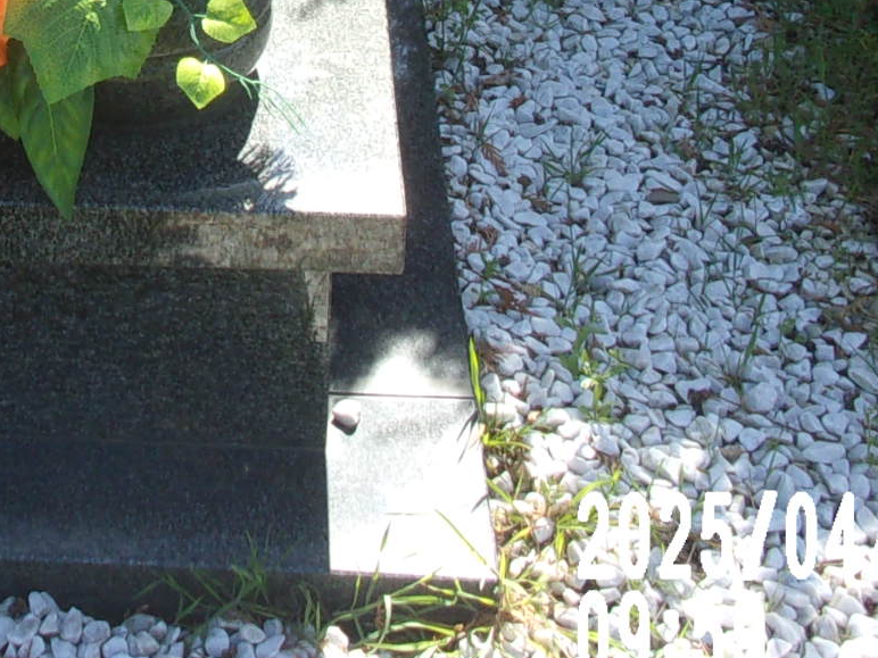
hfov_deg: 20.0
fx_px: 2384
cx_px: -59
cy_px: -275
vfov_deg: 14.8
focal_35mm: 94
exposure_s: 1/200
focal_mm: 5.1
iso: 80
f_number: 3.9
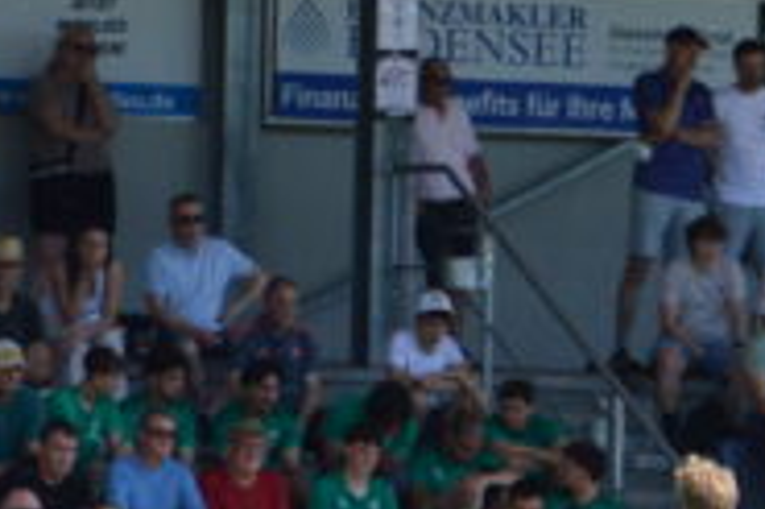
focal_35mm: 874
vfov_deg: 1.6
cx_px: 1418
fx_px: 18551
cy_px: 532
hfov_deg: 2.4
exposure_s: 1/1250
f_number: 5.6
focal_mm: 105
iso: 400
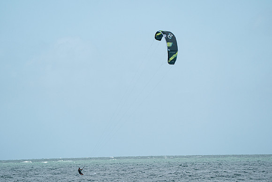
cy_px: 91
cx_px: 136
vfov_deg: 3.4
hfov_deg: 5.2
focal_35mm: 400
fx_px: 3023
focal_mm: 400
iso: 800
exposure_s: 1/1600
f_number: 10
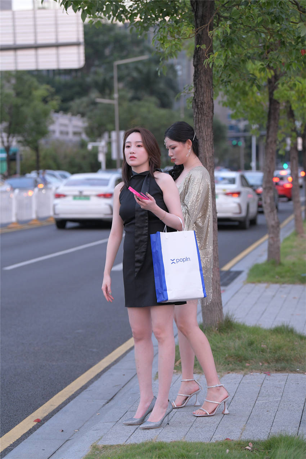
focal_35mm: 92
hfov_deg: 14.9
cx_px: 153
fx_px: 1173
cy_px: 230
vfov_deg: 22.1
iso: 1600
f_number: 3.5
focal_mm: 92
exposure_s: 1/250
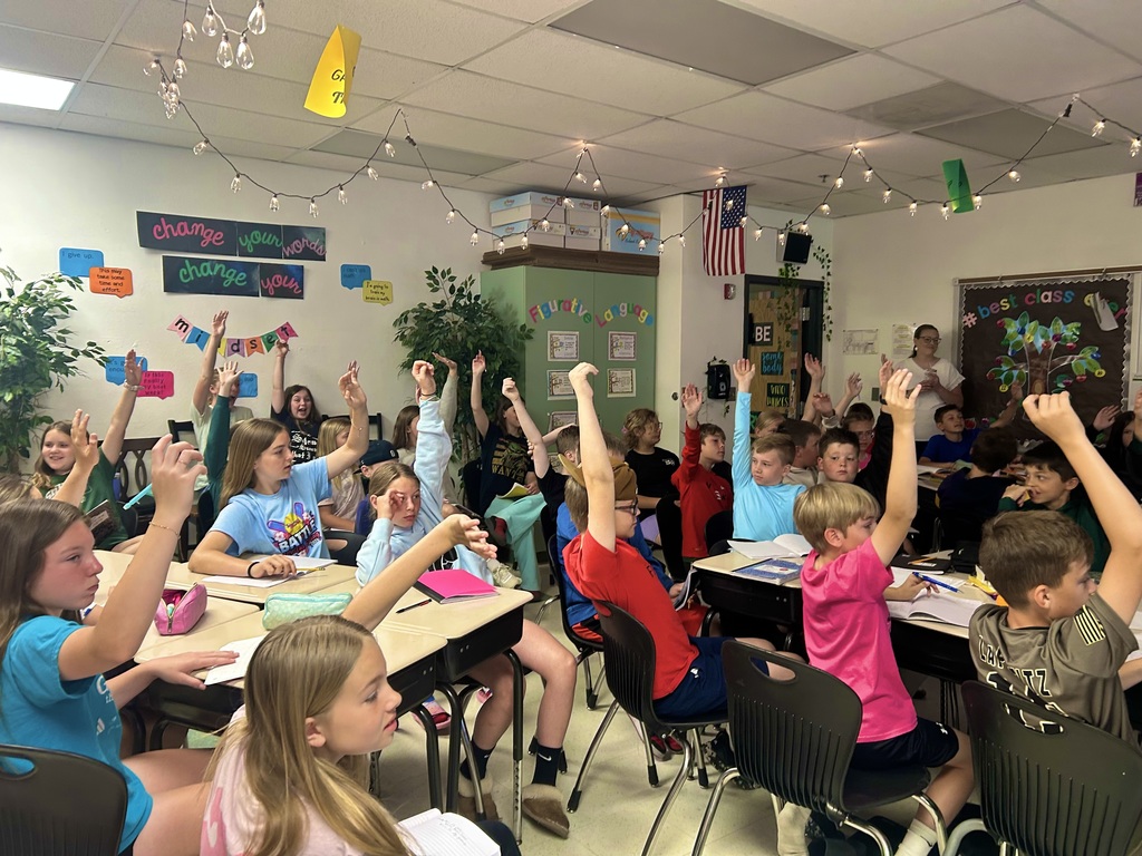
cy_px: 428
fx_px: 858
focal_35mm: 26
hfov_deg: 67.3
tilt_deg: -3.2
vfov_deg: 53.1
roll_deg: +0.4
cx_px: 571
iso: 160
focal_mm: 5.7
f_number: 1.5
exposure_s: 1/60
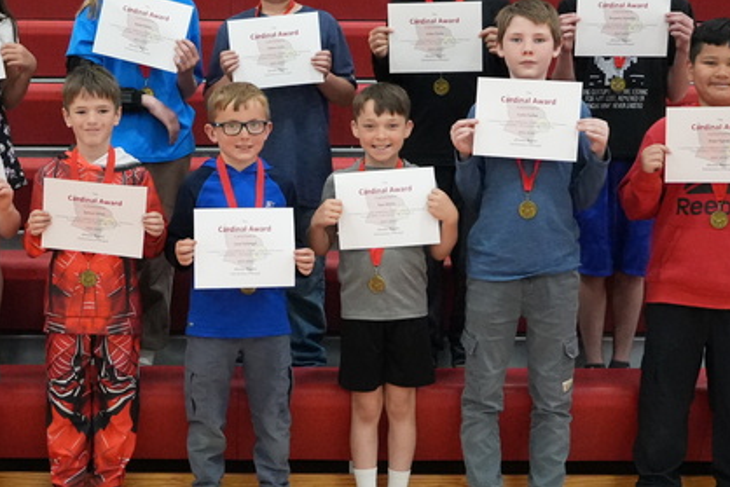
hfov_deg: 26.0
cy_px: 195
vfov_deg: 17.7
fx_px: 1566
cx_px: 220
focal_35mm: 77
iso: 5000
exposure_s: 1/400
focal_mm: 21
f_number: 4
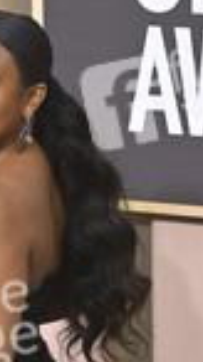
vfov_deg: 7.5
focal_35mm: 286
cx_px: -17
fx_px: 2740
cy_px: 464
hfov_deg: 4.2
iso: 800
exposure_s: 1/640
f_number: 8
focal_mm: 100
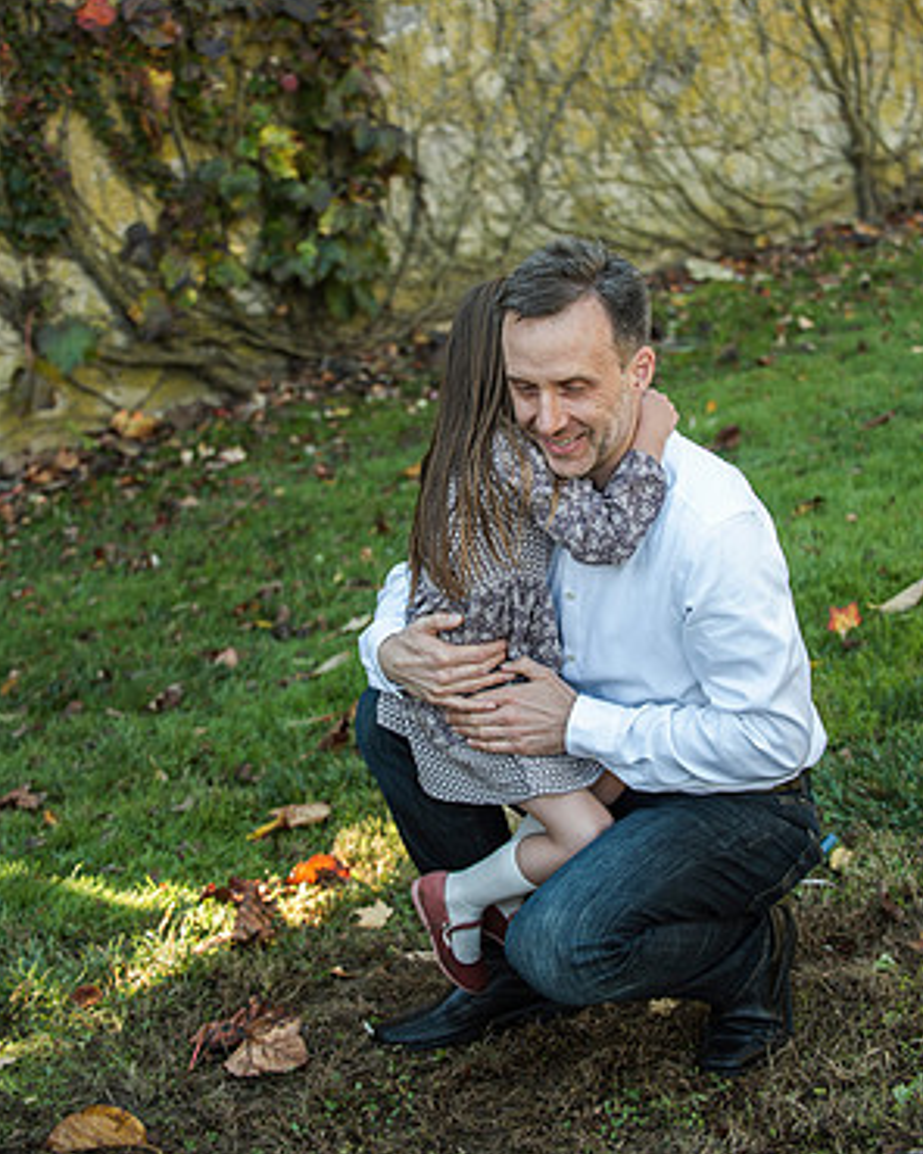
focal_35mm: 80
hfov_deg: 19.2
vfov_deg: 23.8
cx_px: 465
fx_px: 2732
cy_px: 458
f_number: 4.5
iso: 500
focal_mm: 70
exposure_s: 1/320
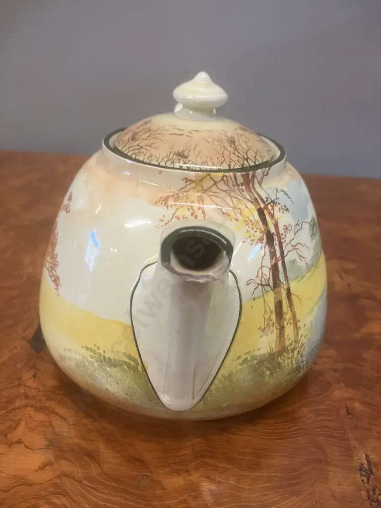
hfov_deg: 49.7
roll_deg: -3.6
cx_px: 190
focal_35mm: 28
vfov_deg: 63.4
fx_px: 411
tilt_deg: -27.1
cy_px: 254
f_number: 1.8
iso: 125
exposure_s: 1/50
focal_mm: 3.99
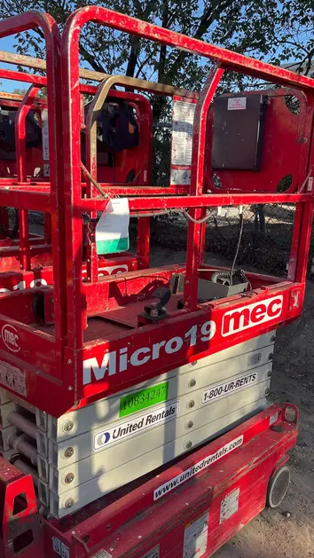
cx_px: 161
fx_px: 488
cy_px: 314
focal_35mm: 33
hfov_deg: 35.6
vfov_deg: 59.3
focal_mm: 5.1
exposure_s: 1/816
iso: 50
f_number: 1.6
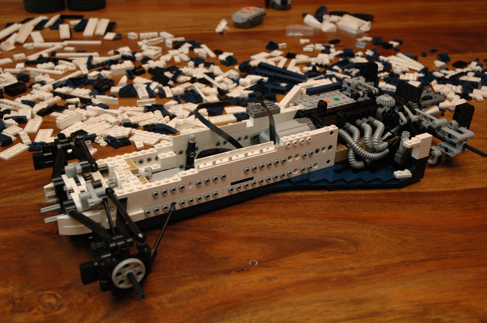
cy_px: 162
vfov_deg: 32.9
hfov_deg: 48.0
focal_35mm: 40
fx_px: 547
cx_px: 244
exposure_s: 1/60
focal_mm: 27
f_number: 5.6
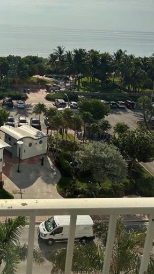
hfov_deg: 28.7
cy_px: 99
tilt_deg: -15.7
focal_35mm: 40
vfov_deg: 49.9
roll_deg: -1.9
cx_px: 19
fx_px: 290
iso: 50
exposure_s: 1/5882
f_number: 1.5
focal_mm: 5.7
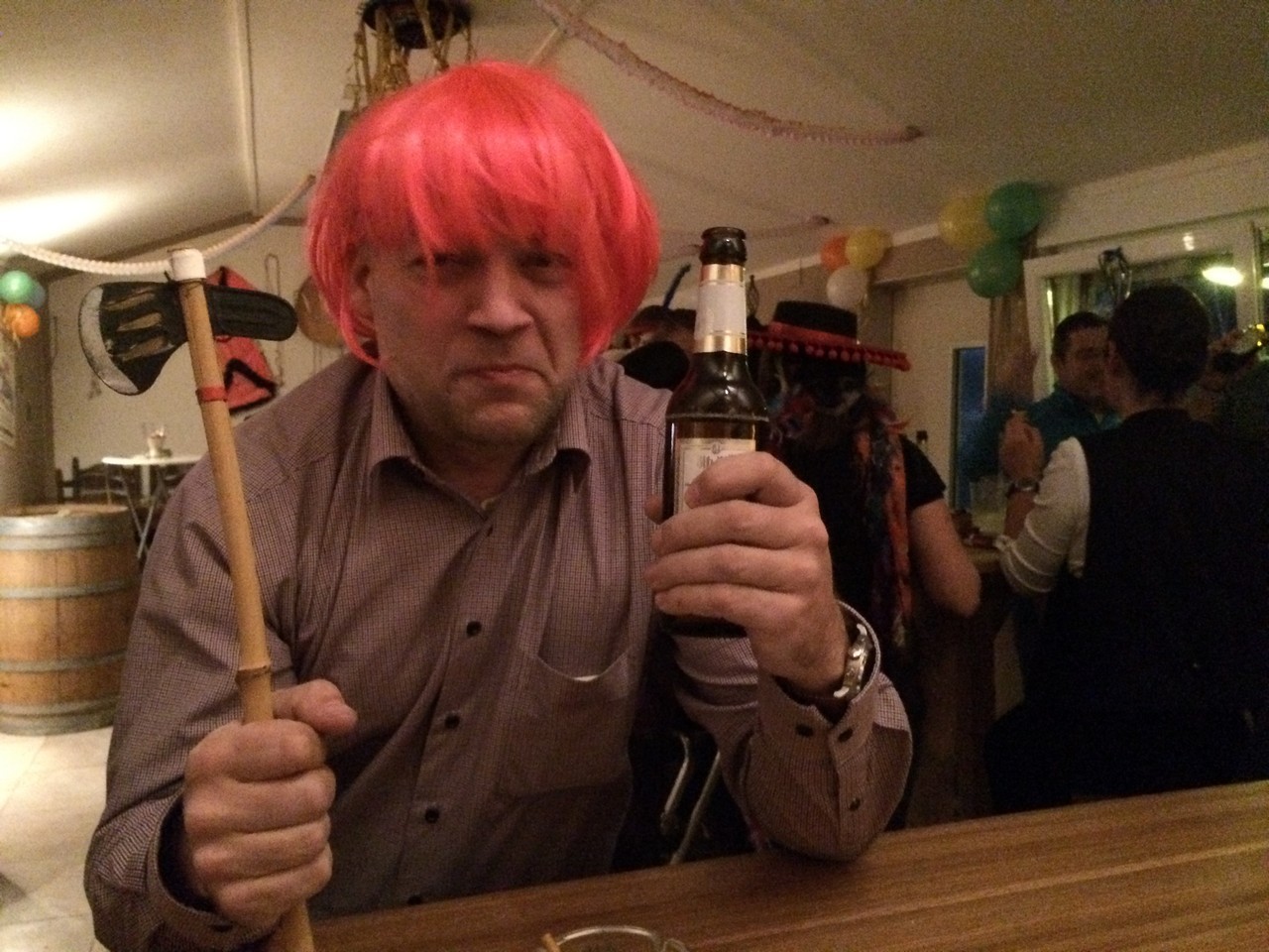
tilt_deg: -4.0
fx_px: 1063
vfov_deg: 48.2
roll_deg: +0.6
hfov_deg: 61.7
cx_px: 634
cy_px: 476
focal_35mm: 29
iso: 2000
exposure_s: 1/17
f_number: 2.2
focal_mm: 4.15
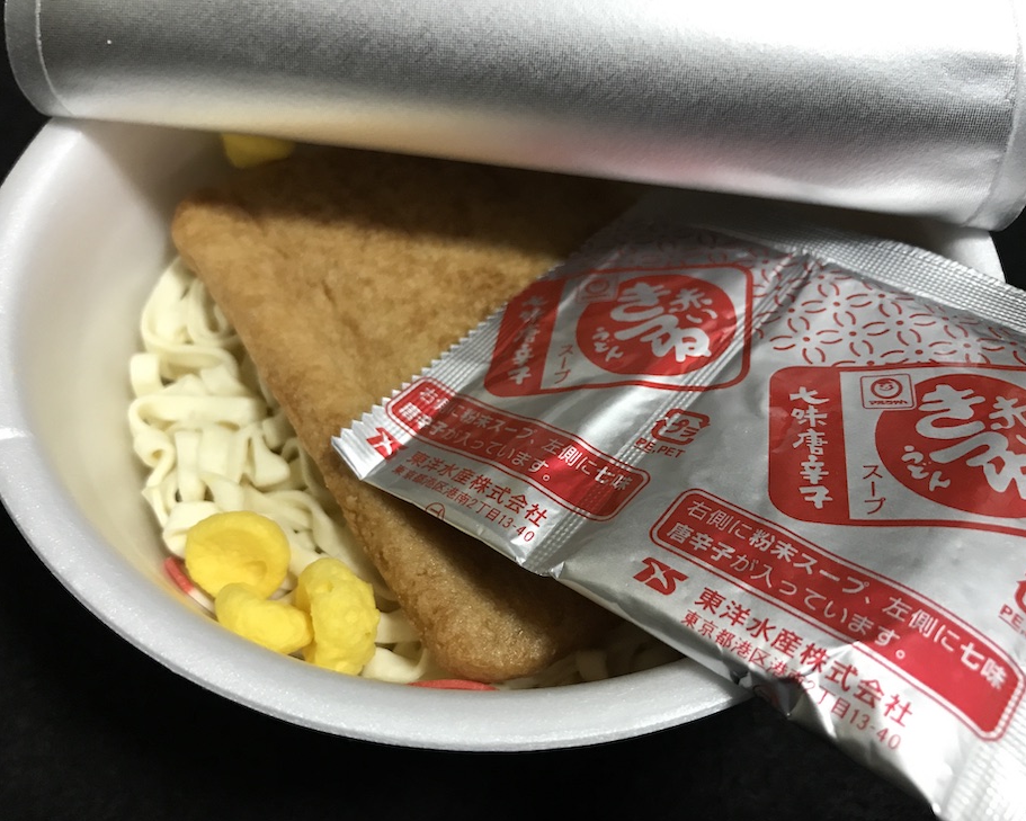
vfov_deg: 48.5
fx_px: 911
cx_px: 559
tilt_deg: -55.6
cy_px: 418
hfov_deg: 58.7
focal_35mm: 30
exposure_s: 1/15
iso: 50
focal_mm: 3.99
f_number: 1.8
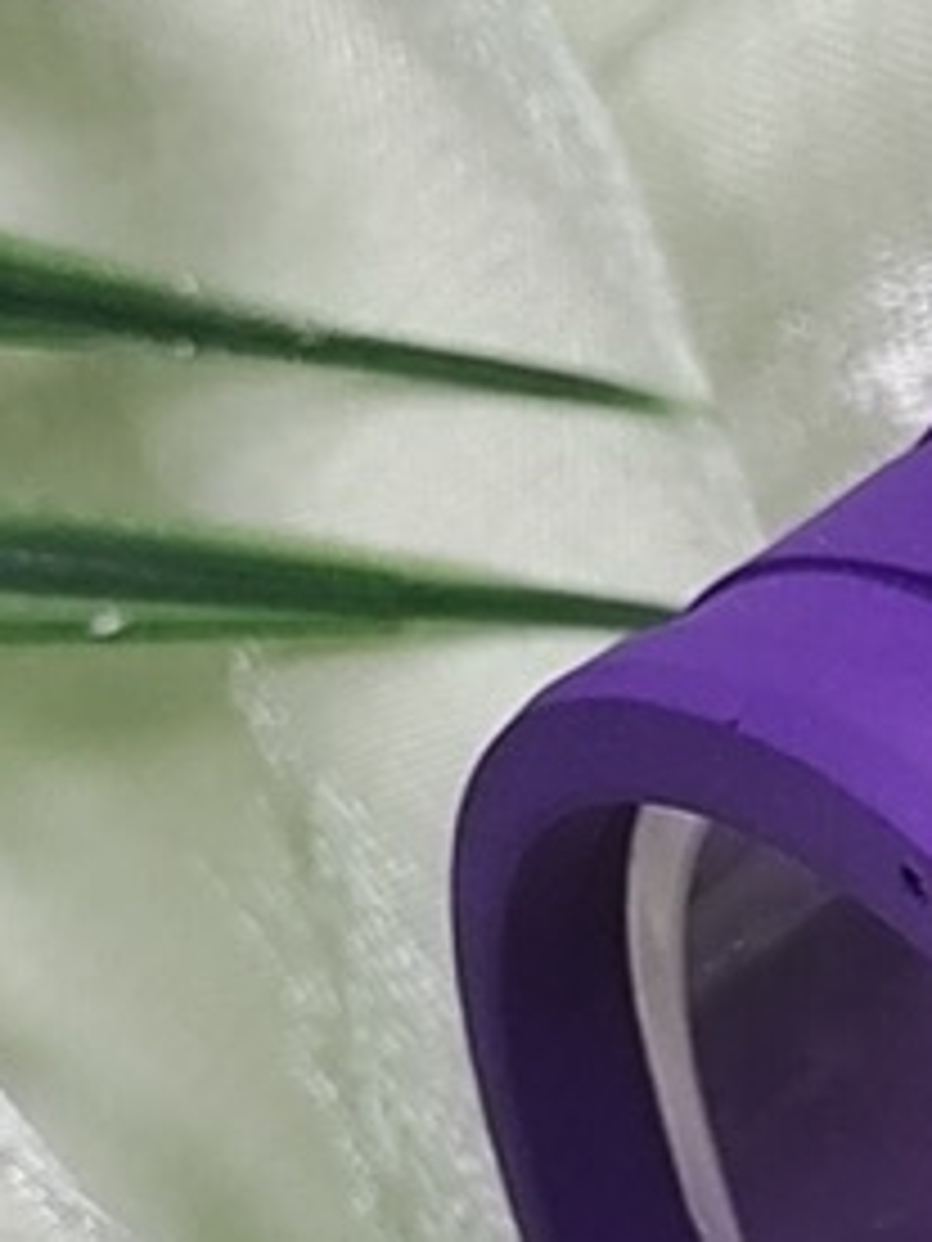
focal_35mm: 290
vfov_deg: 6.8
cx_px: 2143
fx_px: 10411
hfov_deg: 5.0
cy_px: 1408
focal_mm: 7.55
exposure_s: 1/124
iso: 50
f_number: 2.08
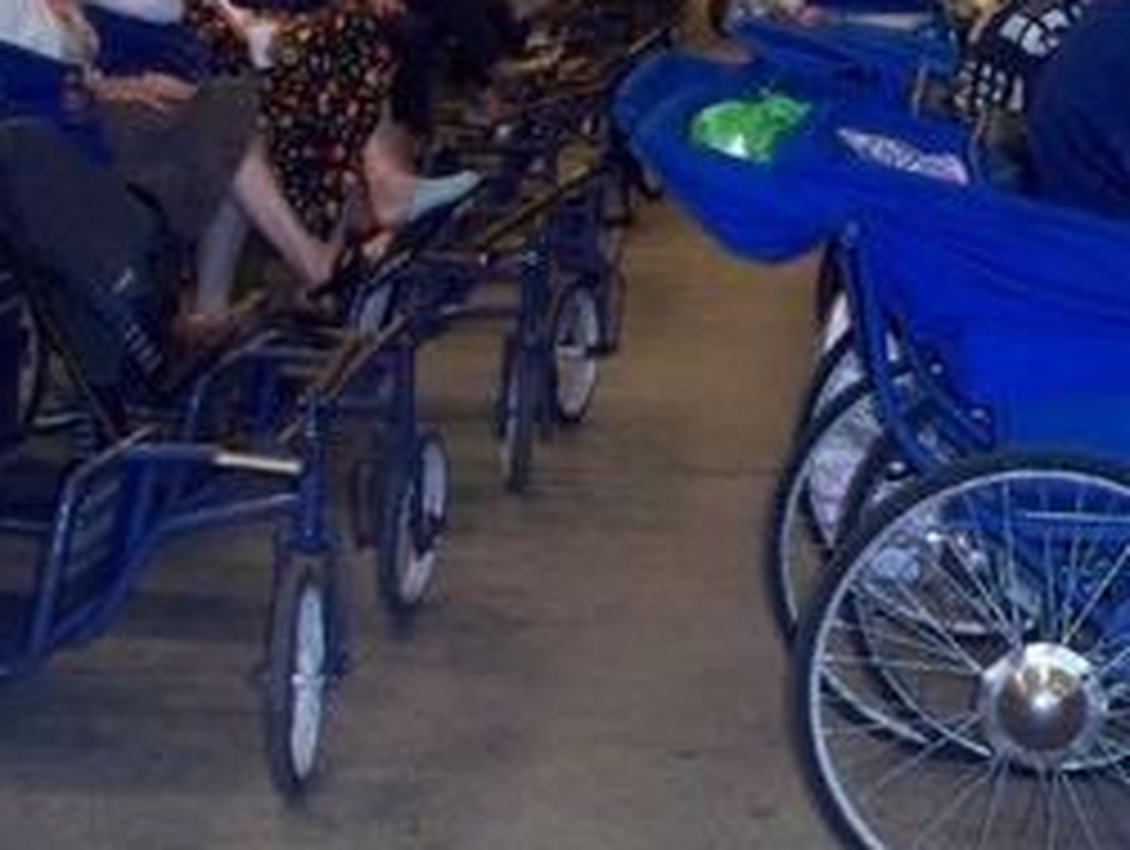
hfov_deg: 19.0
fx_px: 3367
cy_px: 128
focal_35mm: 103
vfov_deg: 14.3
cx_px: 765
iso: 400
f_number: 3.4
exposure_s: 1/30
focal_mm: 7.9
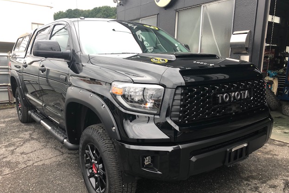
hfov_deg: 61.9
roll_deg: -2.4
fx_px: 241
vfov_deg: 43.5
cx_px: 145
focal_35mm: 30
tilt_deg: -9.5
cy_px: 109
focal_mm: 3.99
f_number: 1.8
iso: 32
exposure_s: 1/100
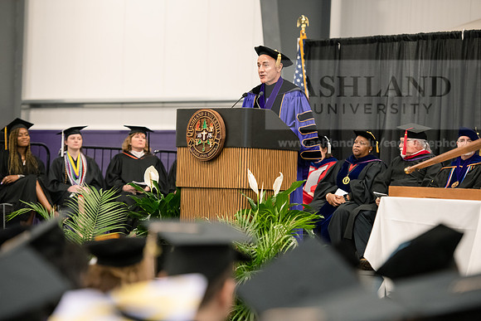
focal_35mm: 130
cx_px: 240
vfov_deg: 10.6
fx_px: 1737
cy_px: 160
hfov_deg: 15.8
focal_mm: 130
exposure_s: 1/200
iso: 3200
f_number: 3.2
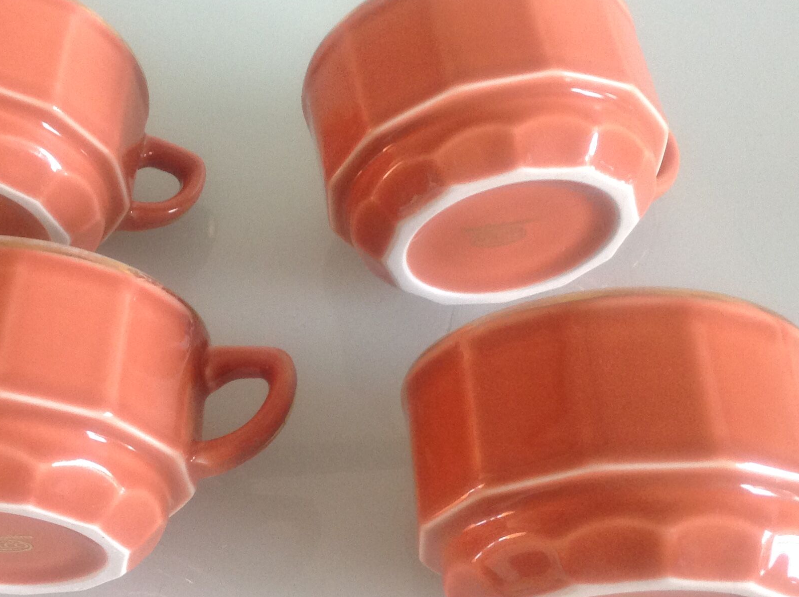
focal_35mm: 57
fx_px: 1314
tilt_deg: -55.6
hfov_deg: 33.6
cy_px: 242
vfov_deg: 25.5
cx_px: 284
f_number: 2.4
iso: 160
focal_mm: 4.28
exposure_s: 1/17
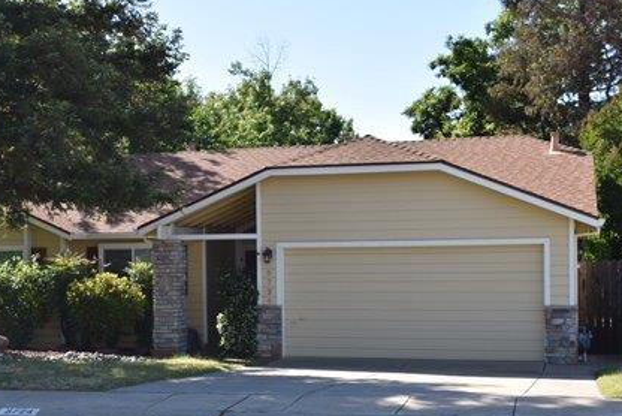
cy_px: 266
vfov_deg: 22.6
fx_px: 1037
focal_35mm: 60
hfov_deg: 33.0
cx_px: 196
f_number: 8
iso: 100
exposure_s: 1/200
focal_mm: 26
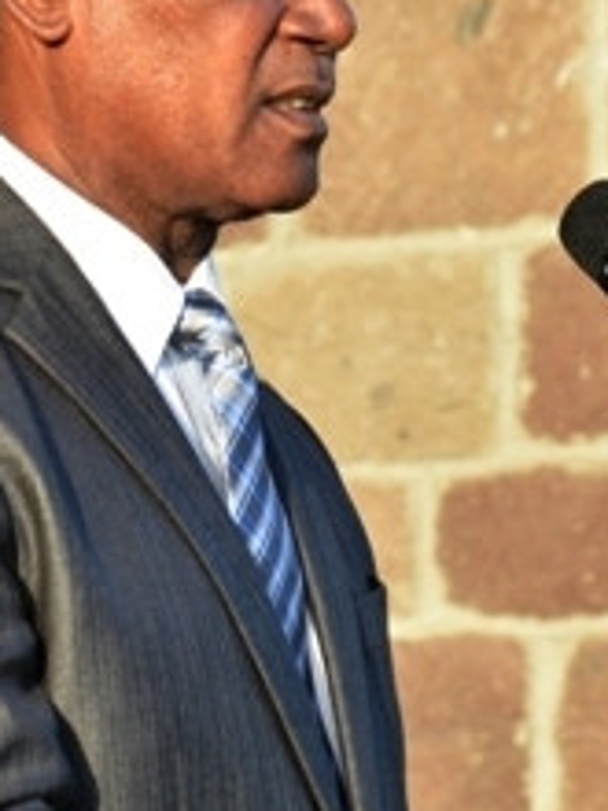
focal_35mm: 336
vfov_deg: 5.9
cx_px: 276
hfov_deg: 4.4
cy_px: 223
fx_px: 7869
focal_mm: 120
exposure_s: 1/60
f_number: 5.6
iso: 100
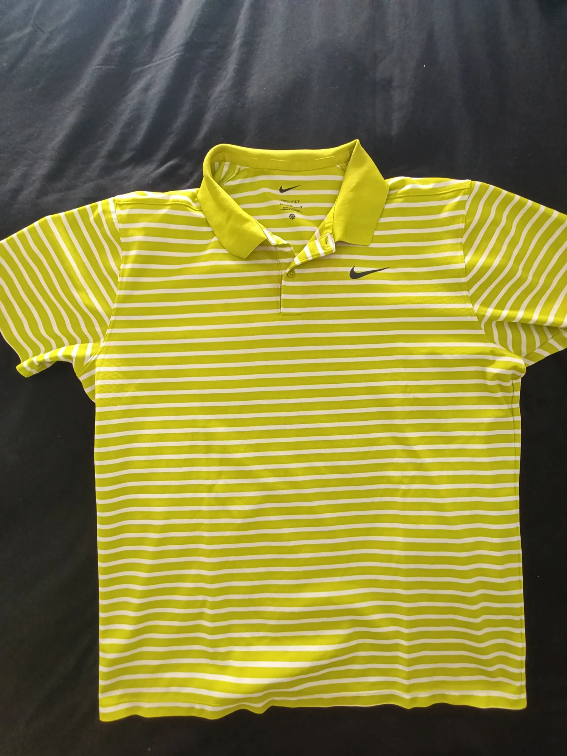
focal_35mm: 15
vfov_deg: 98.2
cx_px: 284
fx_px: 328
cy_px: 378
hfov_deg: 81.7
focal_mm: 1.65
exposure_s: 1/100
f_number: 2.2
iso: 250
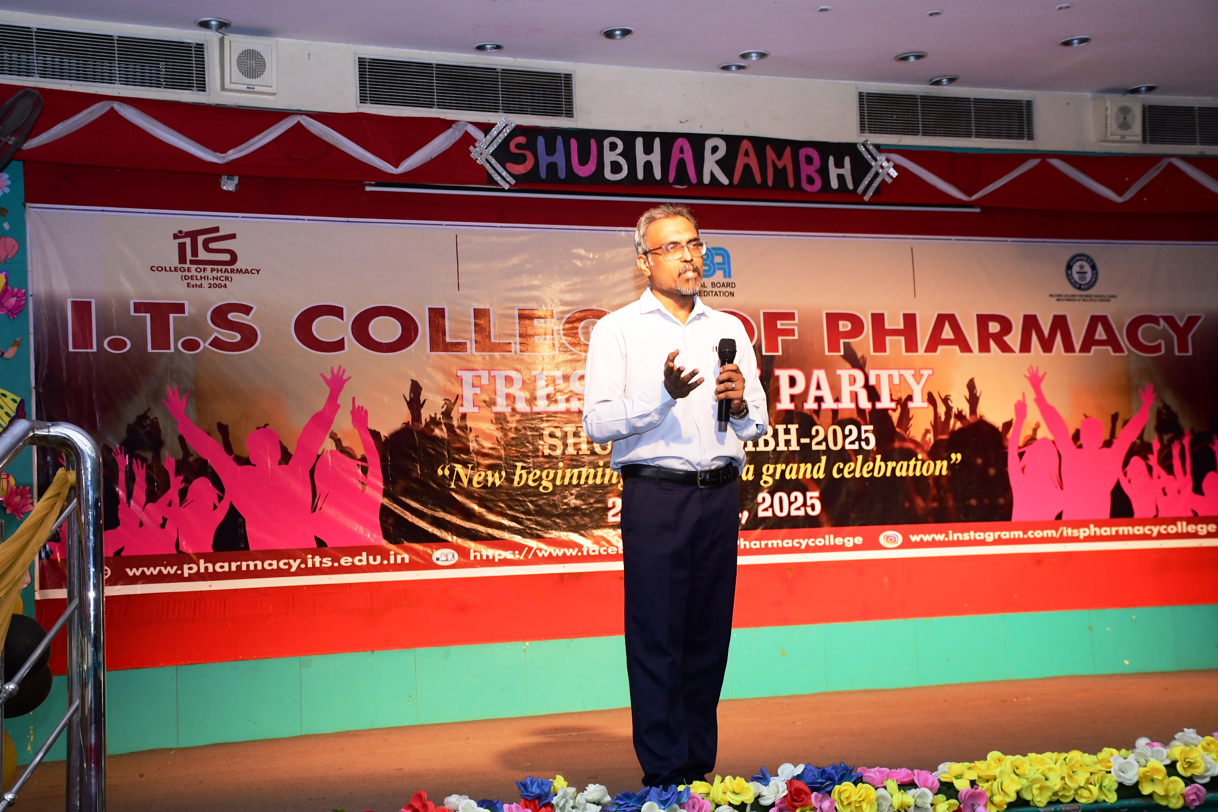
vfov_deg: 26.0
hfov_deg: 38.2
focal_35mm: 52
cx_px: 609
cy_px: 406
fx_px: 1759
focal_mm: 35
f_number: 5
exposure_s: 1/60
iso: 1250
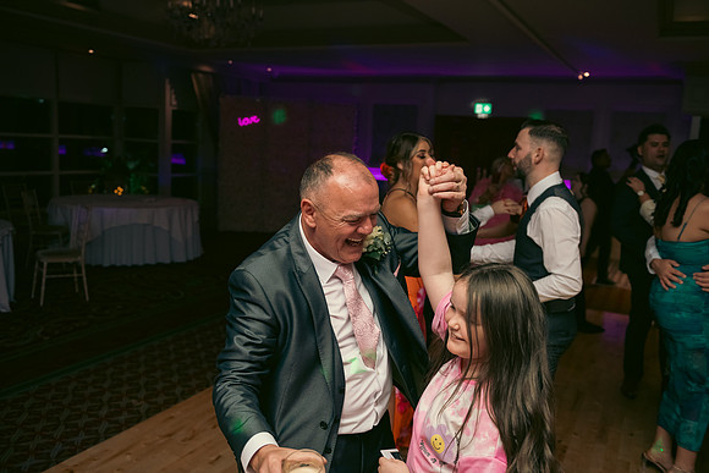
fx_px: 630
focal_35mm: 32
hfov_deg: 58.7
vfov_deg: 41.1
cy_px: 236
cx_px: 354
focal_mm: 32
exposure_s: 1/160
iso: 800
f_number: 3.5
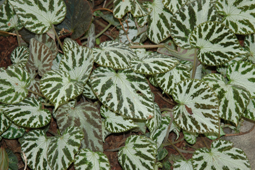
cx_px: 139
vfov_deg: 12.2
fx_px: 793
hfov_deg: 18.3
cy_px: 83
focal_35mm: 112
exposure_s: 1/60
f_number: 4.5
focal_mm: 62
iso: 200
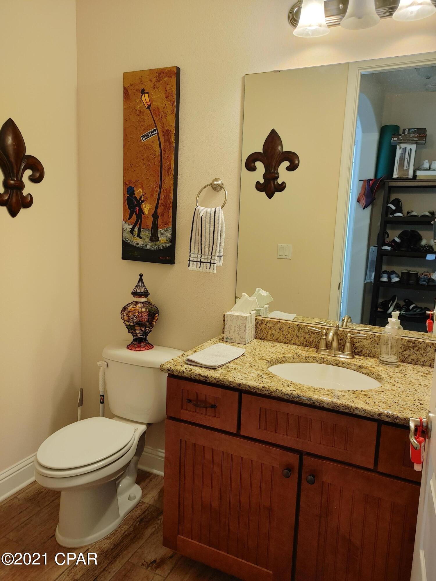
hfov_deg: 53.1
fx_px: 437
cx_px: 218
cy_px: 290
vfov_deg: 67.3
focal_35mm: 26
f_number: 1.8
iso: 150
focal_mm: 5.58
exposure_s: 1/24
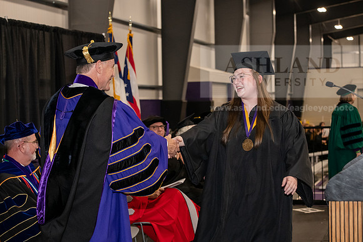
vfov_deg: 19.5
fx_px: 706
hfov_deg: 28.8
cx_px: 182
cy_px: 121
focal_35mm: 70
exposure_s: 1/200
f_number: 5
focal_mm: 70
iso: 2500
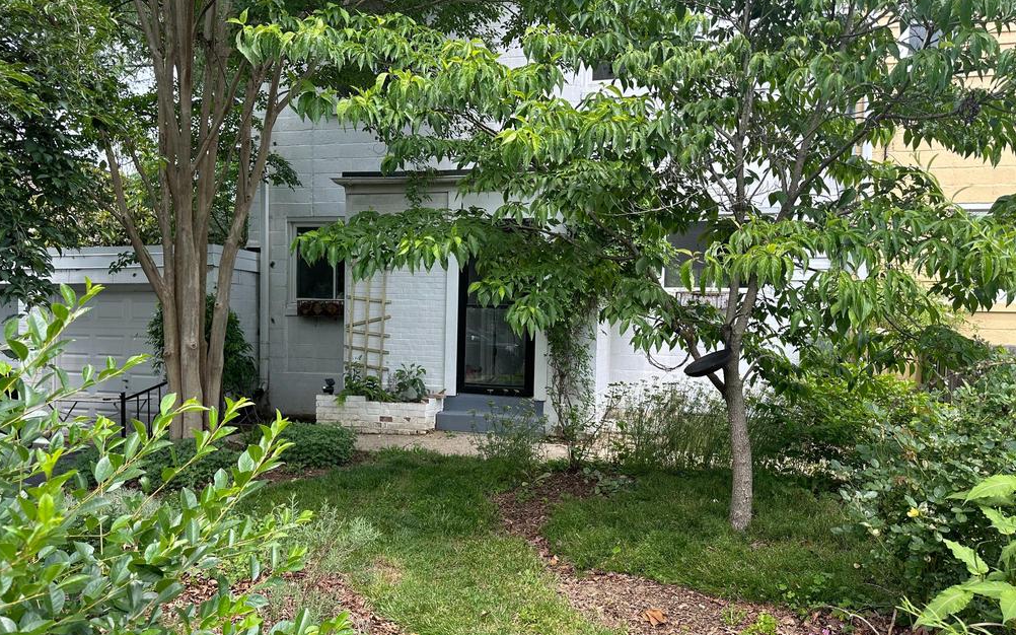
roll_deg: -1.5
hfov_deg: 70.4
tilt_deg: -1.8
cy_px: 357
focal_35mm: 26
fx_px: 720
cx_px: 499
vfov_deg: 47.5
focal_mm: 6.86
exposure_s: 1/680
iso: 80
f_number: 1.78
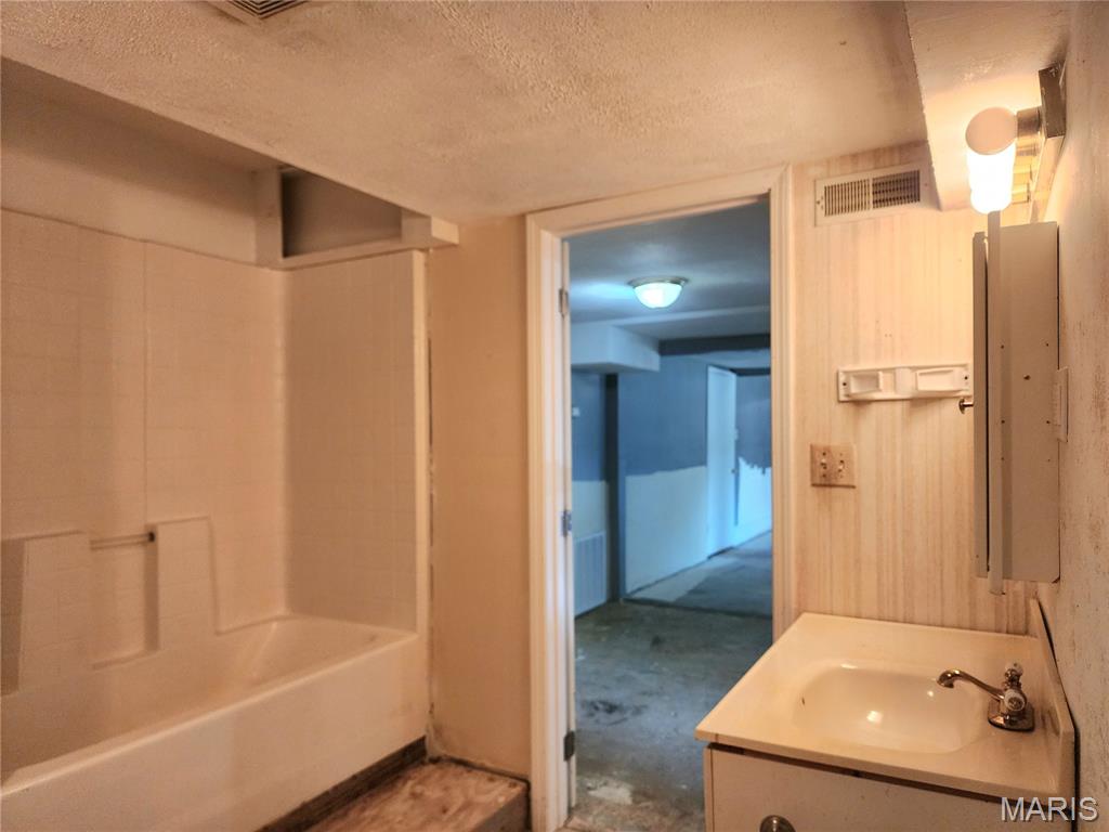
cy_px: 416
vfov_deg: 58.9
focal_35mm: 23
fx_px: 737
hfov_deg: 73.9
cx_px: 554
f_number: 1.8
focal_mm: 6.4
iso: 250
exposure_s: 1/120
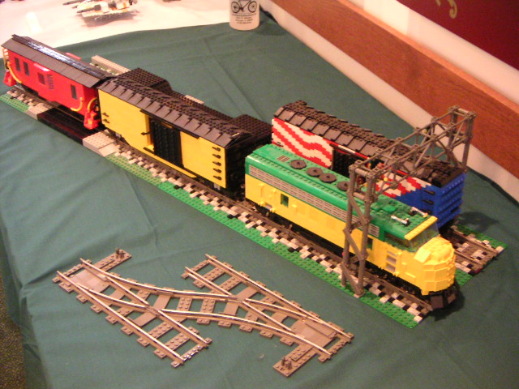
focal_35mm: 51
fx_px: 765
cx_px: 260
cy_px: 194
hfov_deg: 37.5
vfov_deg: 28.6
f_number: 3.1
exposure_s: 1/6
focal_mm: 6.7
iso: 400
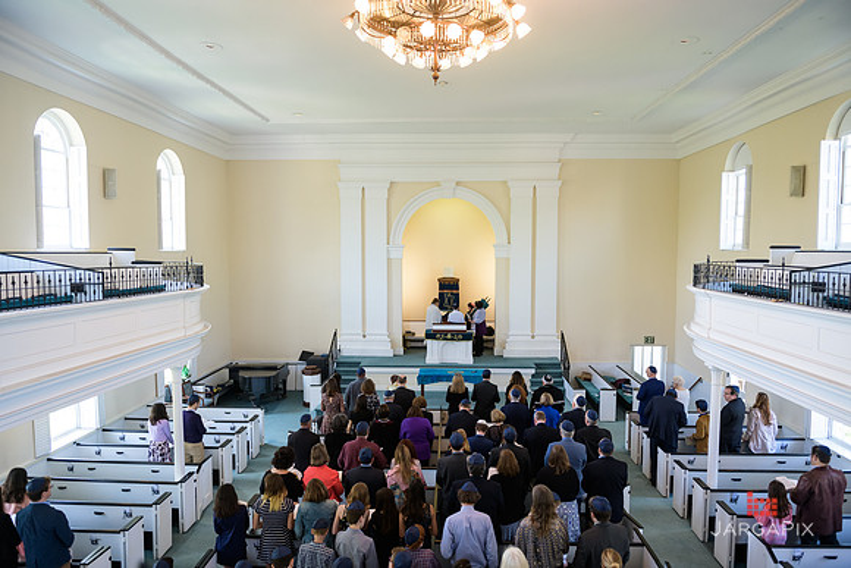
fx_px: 567
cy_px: 284
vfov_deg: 53.2
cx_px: 426
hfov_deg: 73.7
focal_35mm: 24
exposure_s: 1/200
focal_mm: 24
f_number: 3.2
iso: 1000
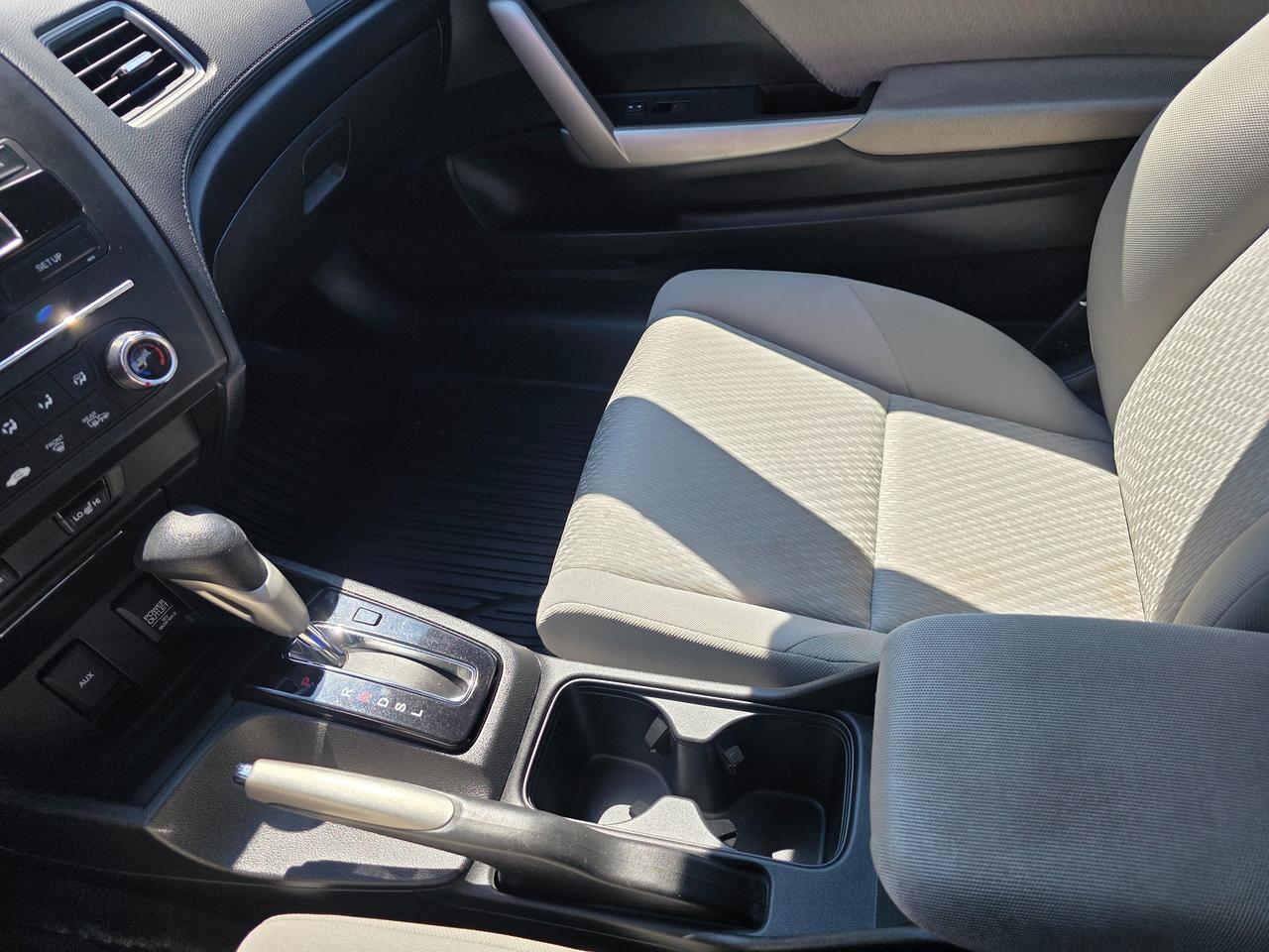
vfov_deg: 58.9
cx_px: 634
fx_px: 843
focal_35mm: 23
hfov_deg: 73.9
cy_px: 476
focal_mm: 6.3
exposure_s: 1/359
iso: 25
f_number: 1.7
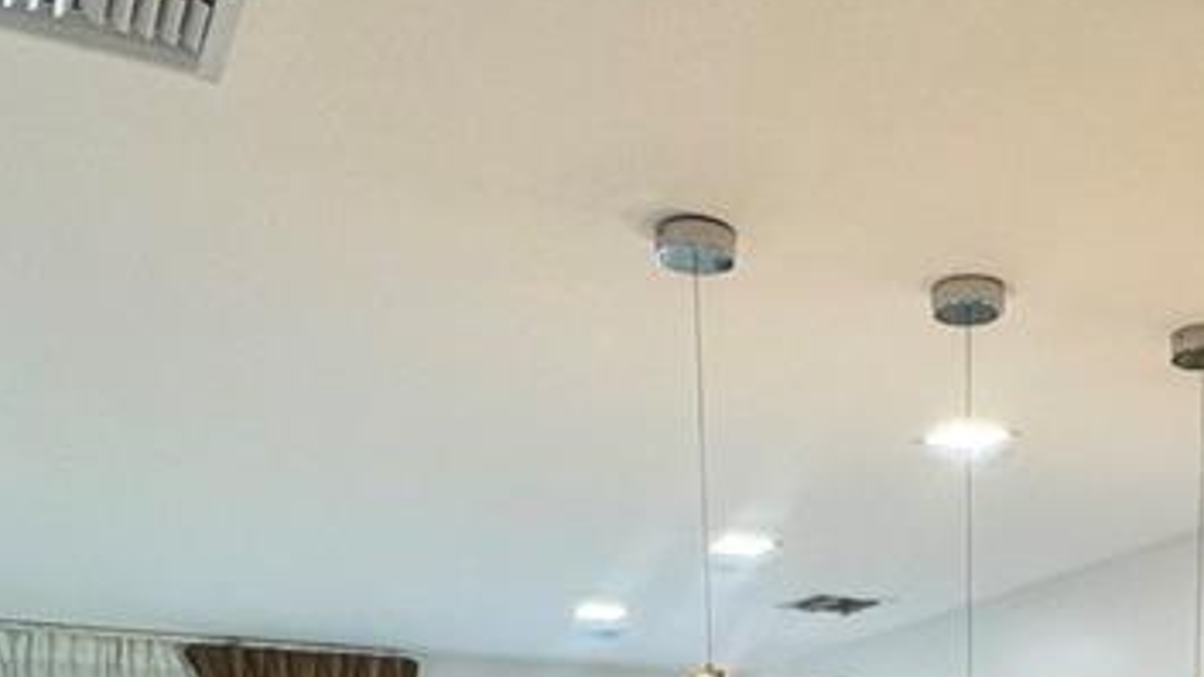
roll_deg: +1.0
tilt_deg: -13.1
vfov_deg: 17.6
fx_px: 1660
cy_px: 1292
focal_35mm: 52
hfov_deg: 38.7
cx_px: 927
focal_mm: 2.22
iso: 64
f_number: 2.2
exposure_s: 1/120
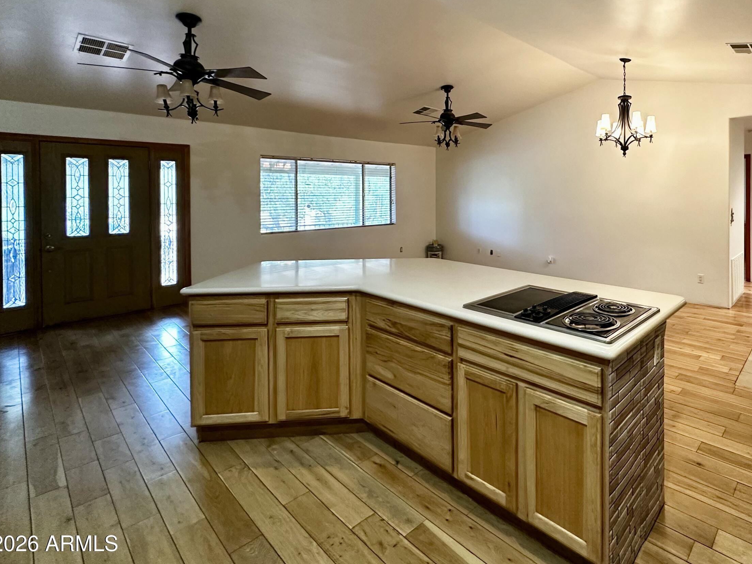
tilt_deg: +0.3
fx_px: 413
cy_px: 196
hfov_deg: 81.9
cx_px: 500
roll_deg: -0.4
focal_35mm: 19
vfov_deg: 67.1
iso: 320
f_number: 2.2
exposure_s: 1/60
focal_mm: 2.22
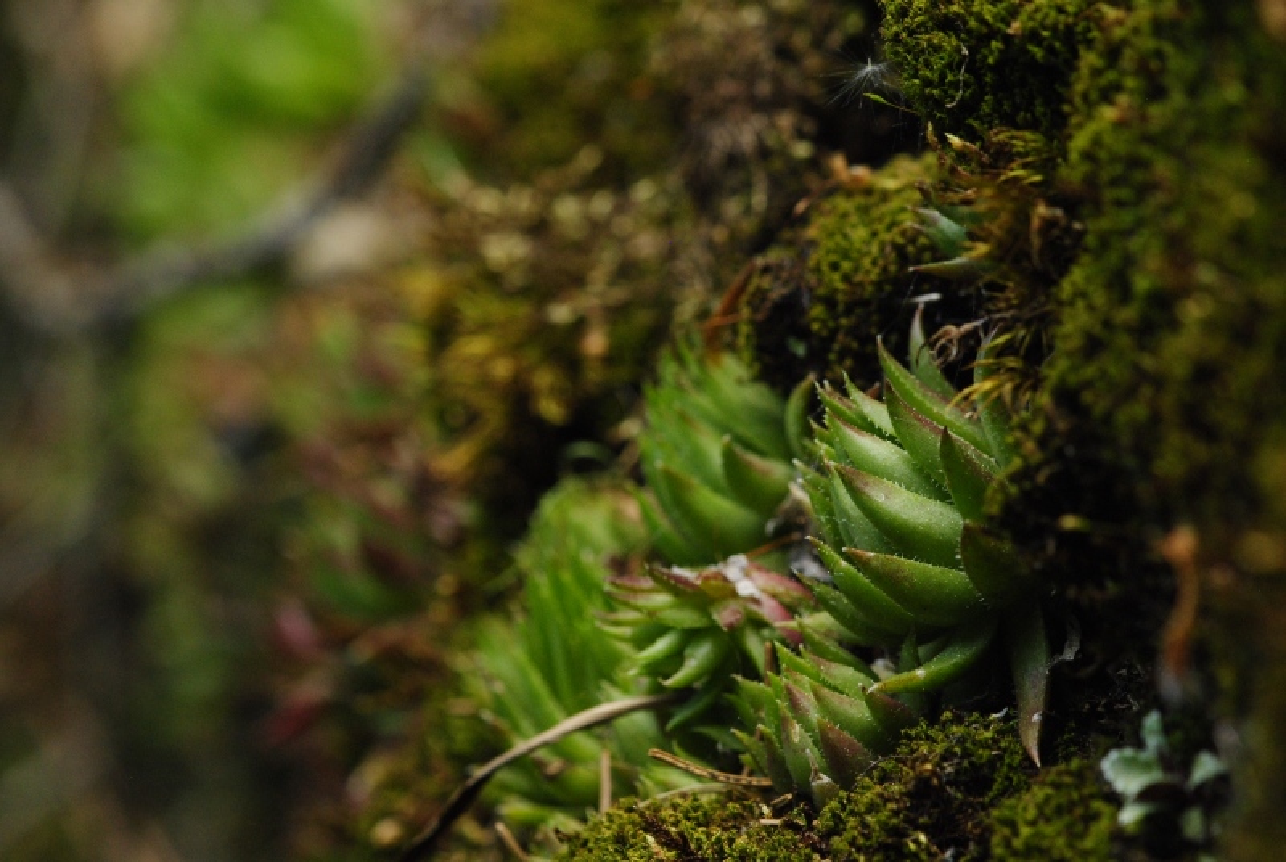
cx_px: 643
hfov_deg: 16.0
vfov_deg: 10.8
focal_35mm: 128
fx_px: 4561
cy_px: 431
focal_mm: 85
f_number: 6.3
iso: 800
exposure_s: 1/160
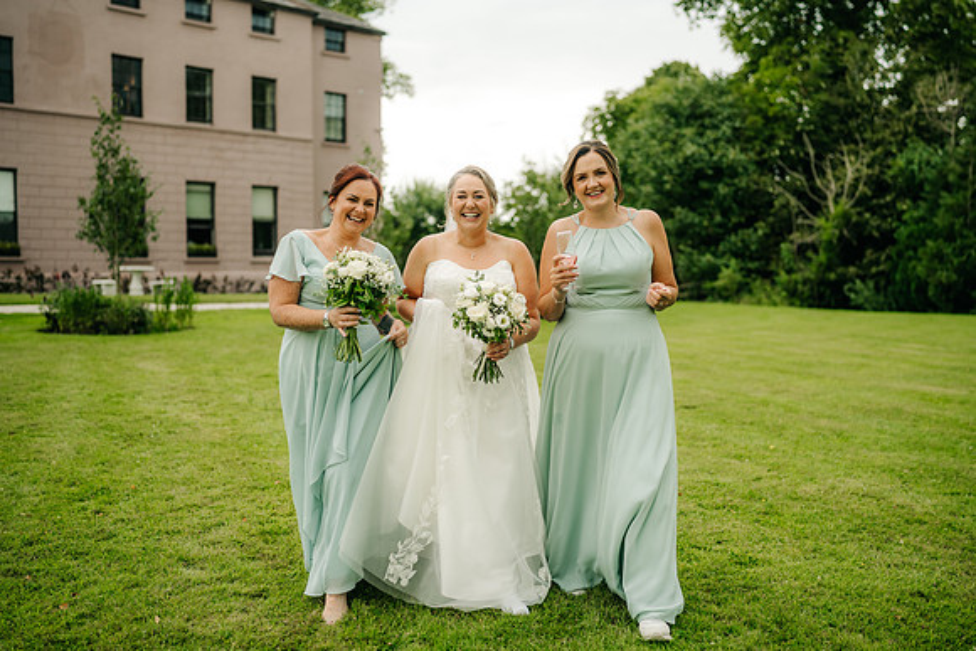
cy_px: 326
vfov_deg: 37.9
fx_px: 949
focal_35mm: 35
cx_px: 488
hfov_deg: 54.4
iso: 100
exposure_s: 1/1000
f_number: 1.6
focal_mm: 35
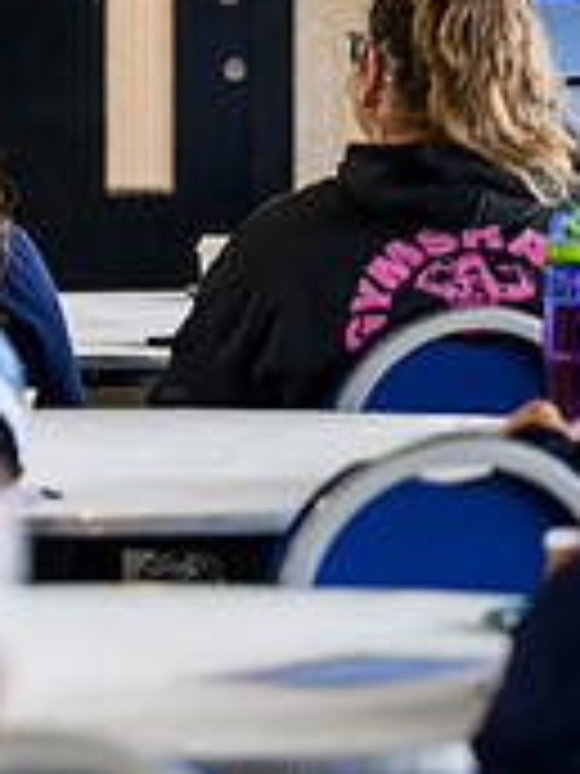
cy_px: 191
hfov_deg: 3.9
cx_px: -679
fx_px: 8311
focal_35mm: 372
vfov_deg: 5.3
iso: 2500
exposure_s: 1/500
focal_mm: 115
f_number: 2.8
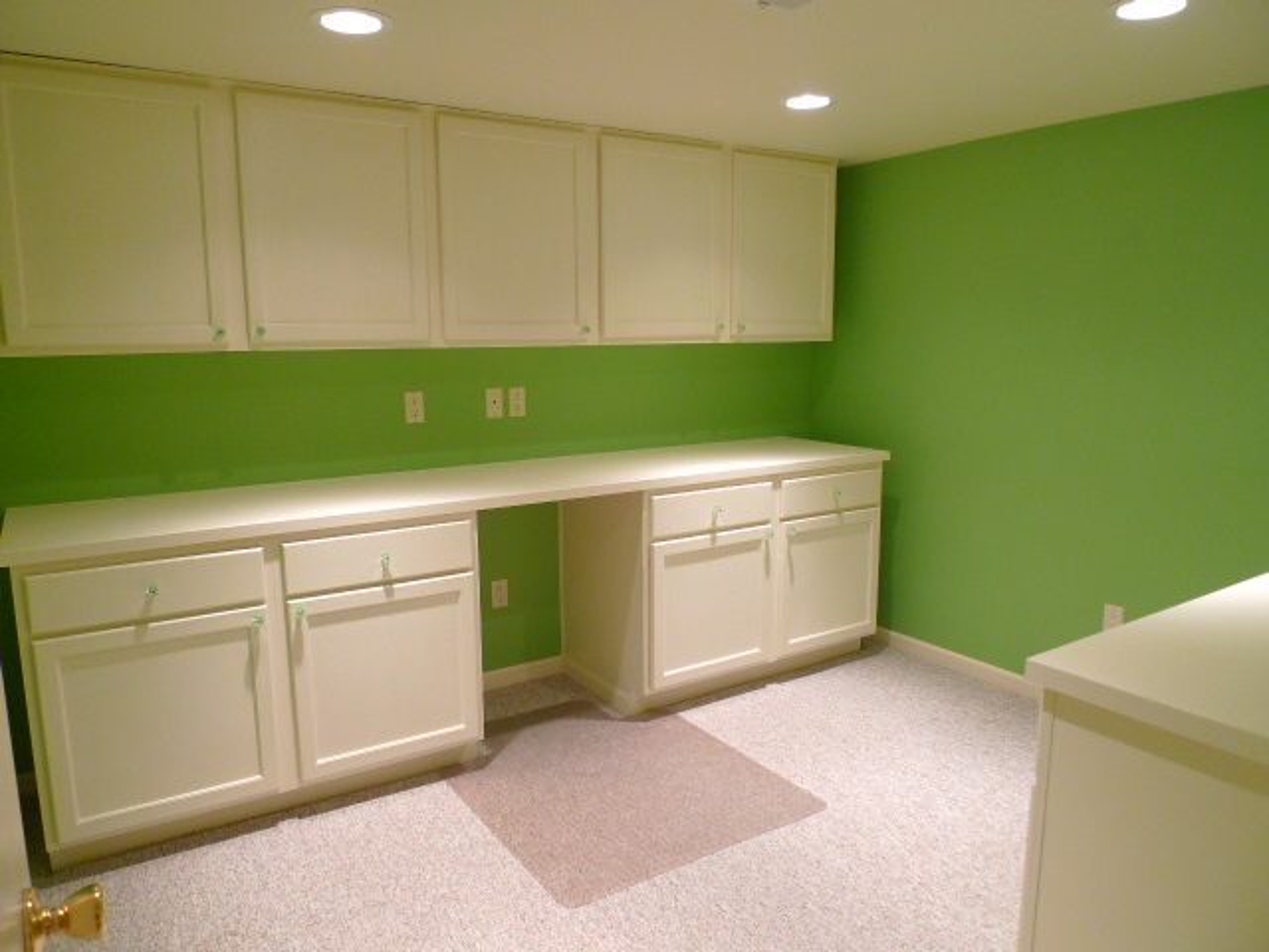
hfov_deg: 71.6
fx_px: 880
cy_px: 476
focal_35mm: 24
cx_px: 634
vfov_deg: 56.8
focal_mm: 5.1
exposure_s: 1/30
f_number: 2
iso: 320
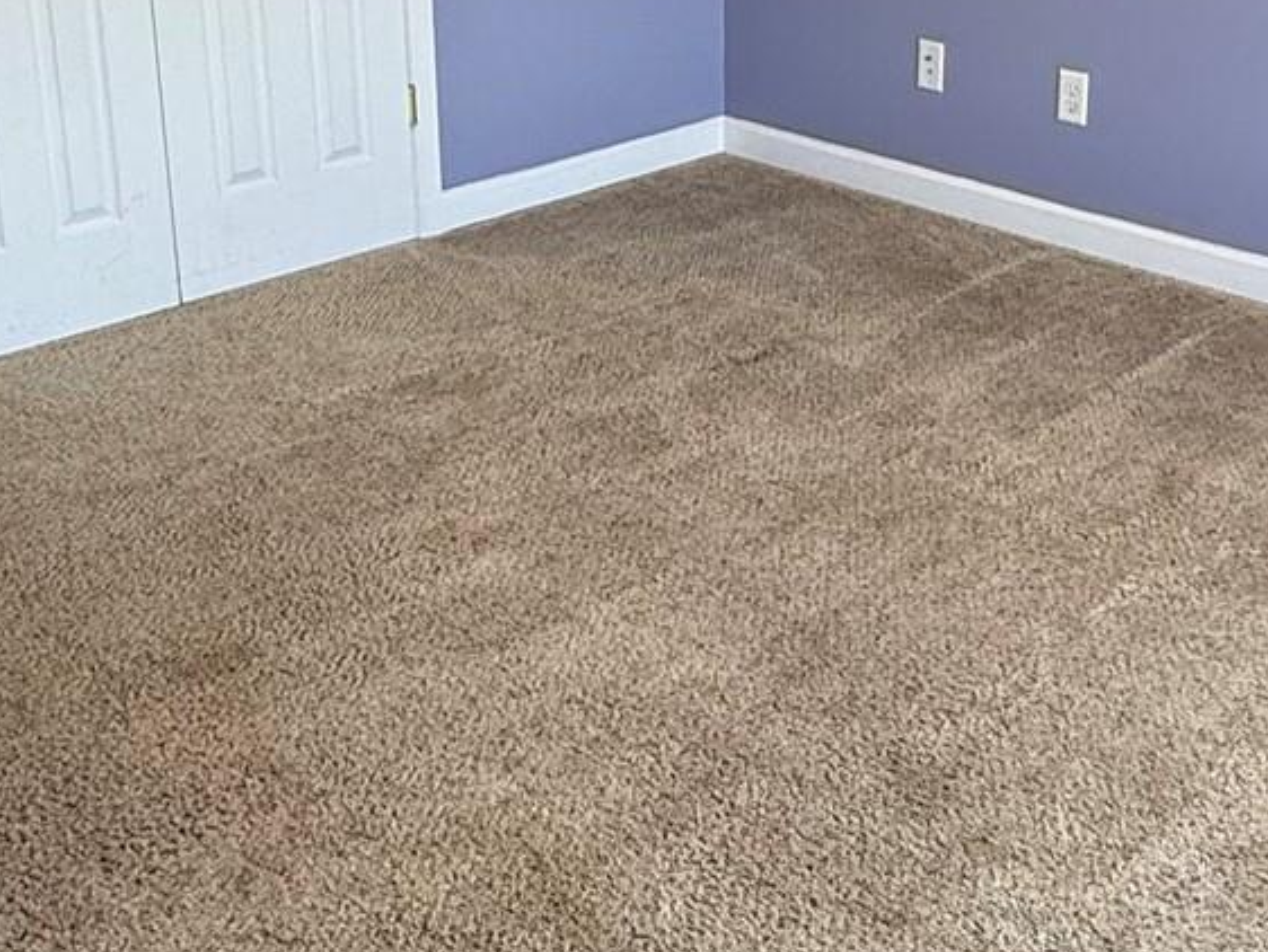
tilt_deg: -17.0
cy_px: 189
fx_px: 1869
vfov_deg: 28.0
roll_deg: -0.1
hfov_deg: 37.4
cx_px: 745
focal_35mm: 51
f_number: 2.2
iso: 125
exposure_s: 1/120
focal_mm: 2.22
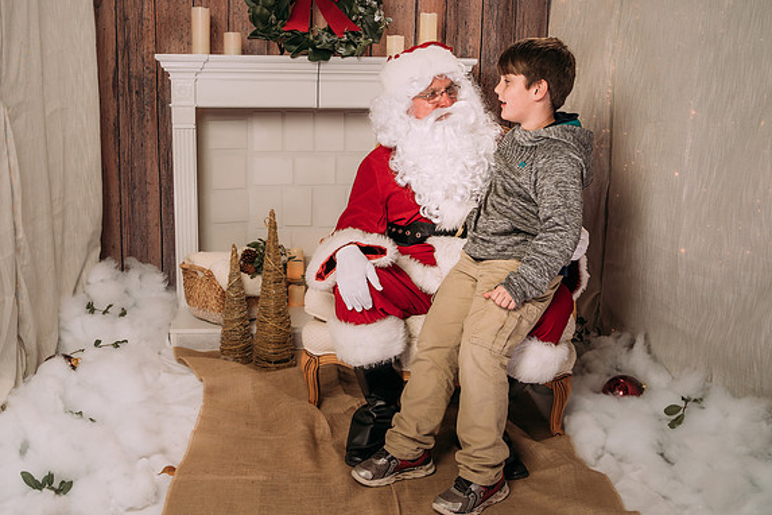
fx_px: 858
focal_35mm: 40
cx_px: 350
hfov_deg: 48.4
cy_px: 244
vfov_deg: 33.4
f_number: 5.6
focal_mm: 35
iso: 100
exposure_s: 1/100
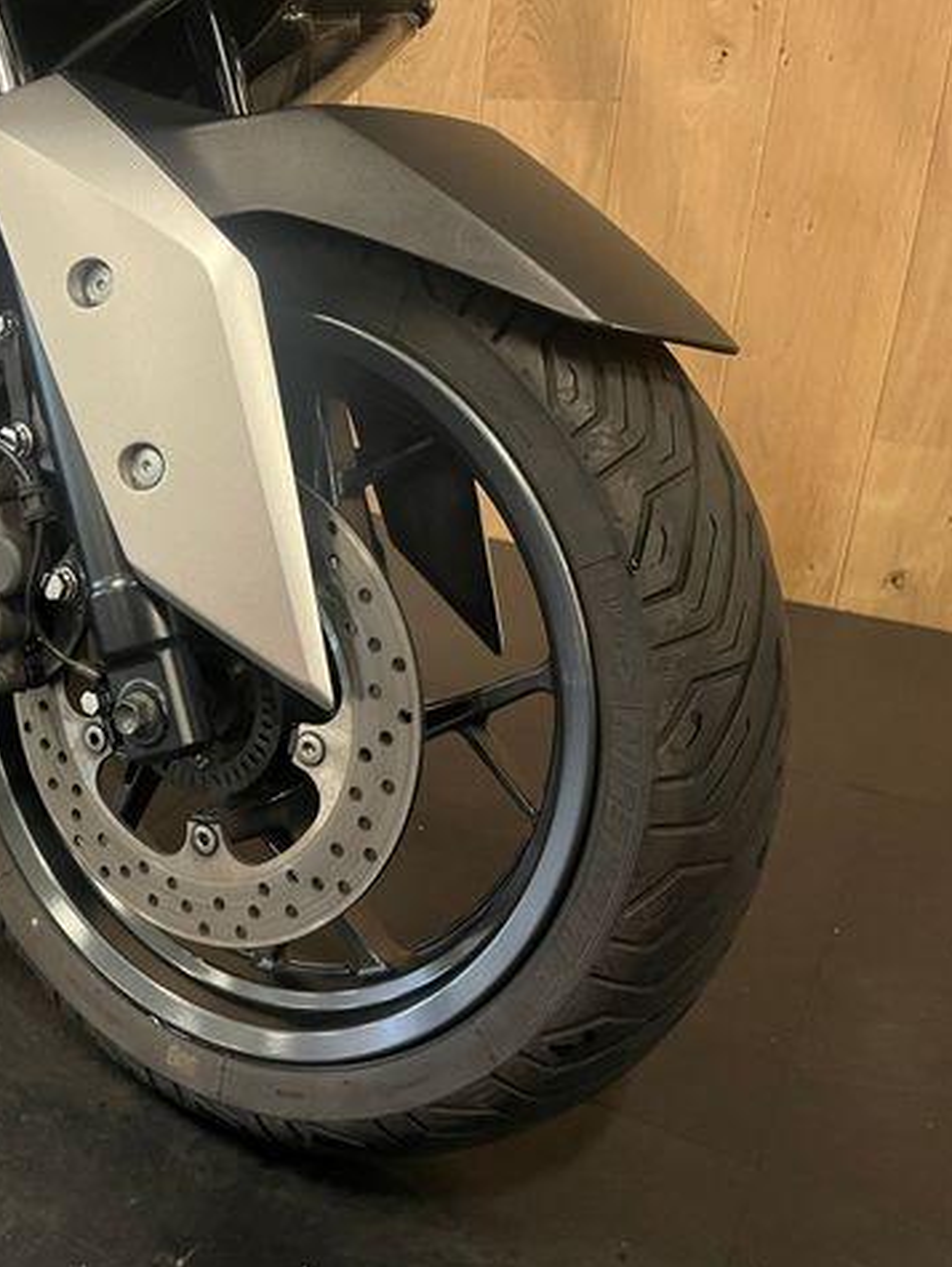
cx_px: 195
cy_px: 638
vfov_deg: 52.6
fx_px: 1282
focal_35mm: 35
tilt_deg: -23.9
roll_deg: -0.6
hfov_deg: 39.2
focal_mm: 5.1
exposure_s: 1/25
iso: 500
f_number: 1.6
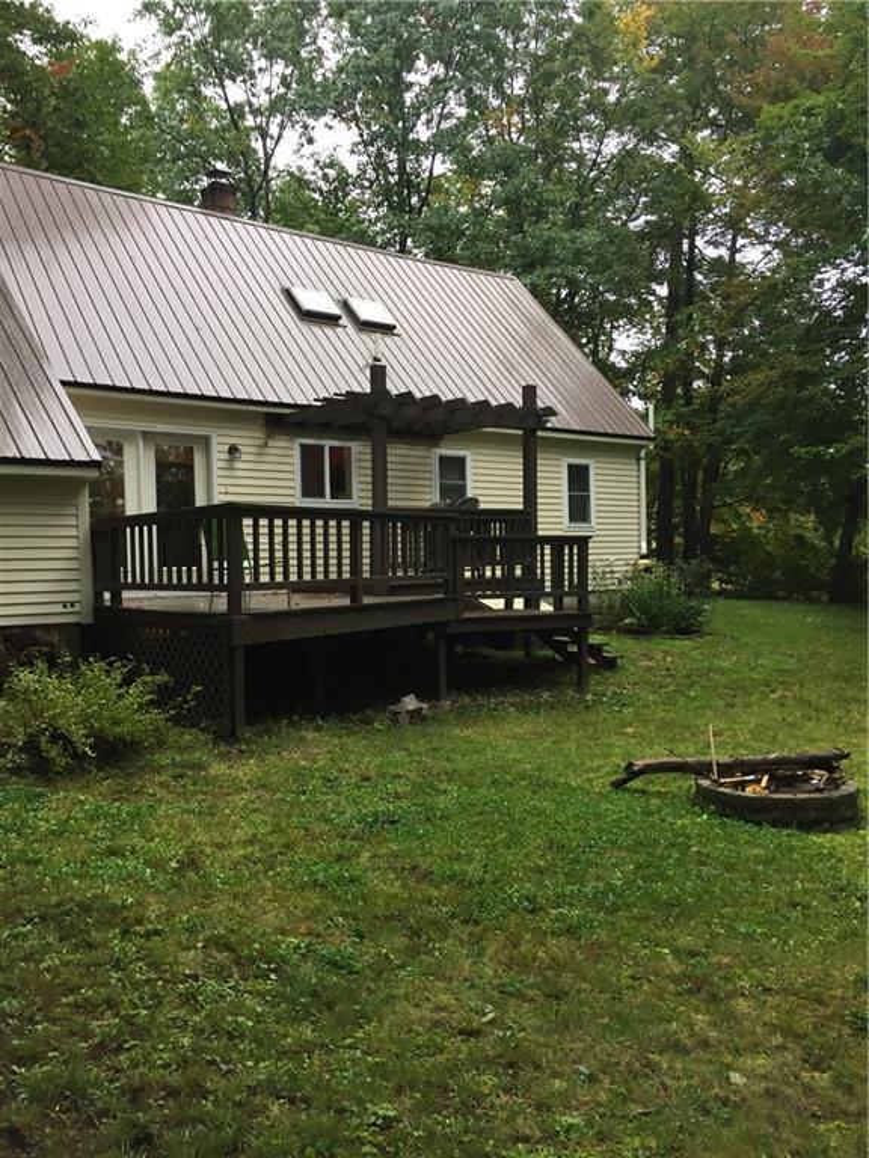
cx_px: 434
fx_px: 971
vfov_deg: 61.7
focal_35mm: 29
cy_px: 579
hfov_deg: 48.2
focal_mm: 4.15
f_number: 2.2
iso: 40
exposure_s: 1/40
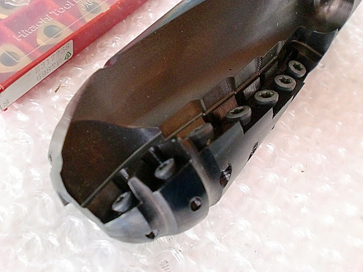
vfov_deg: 40.7
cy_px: 136
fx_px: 367
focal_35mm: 35
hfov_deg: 52.6
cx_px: 182
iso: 400
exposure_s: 1/60
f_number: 3.1
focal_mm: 6.3
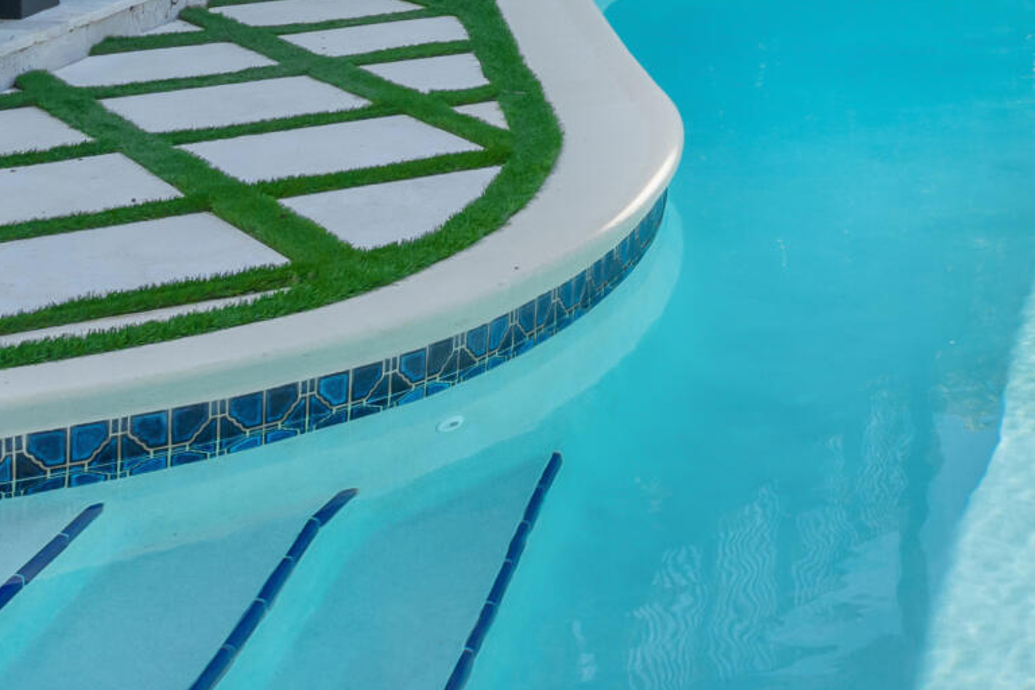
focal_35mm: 82
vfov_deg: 15.4
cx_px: 1185
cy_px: -353
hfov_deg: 23.0
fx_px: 2357
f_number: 11
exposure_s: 1/125
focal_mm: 21
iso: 500
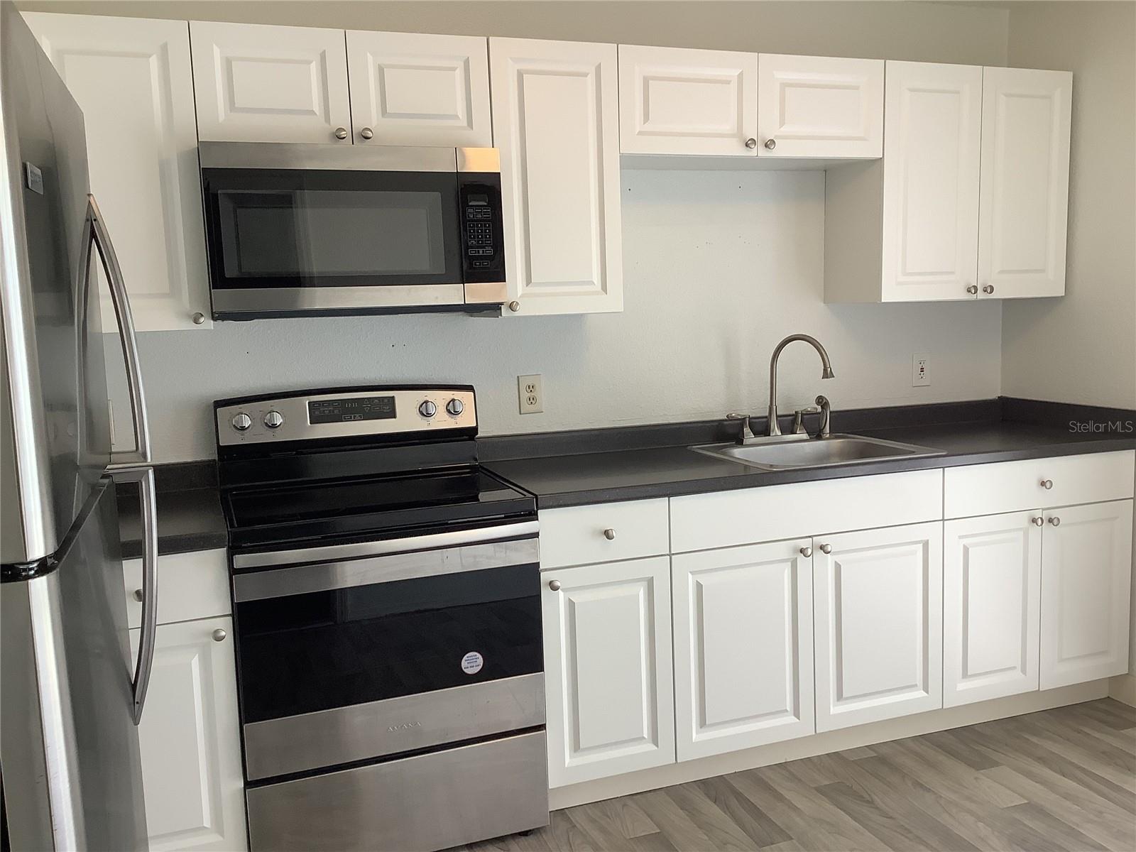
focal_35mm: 31
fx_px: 1017
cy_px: 426
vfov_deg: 45.4
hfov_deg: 58.4
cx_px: 568
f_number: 2.4
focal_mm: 3.3
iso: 64
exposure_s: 1/60
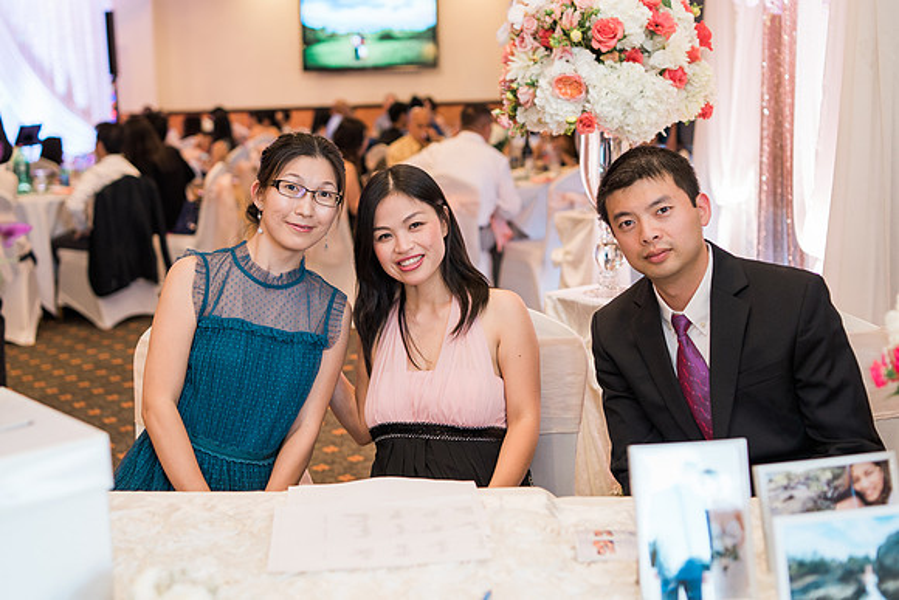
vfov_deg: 30.8
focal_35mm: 44
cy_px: 270
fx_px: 1087
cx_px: 425
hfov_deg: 44.9
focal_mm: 35
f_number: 2
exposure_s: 1/160
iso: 640
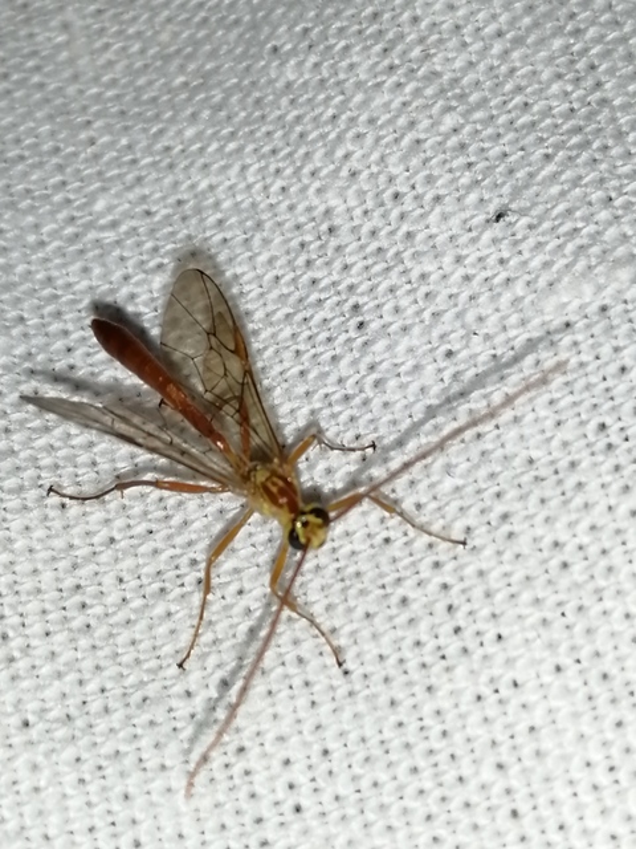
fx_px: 2107
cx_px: 318
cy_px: 424
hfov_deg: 17.2
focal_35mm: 86
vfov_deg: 22.8
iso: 64
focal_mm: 3.46
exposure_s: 1/120
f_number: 1.8
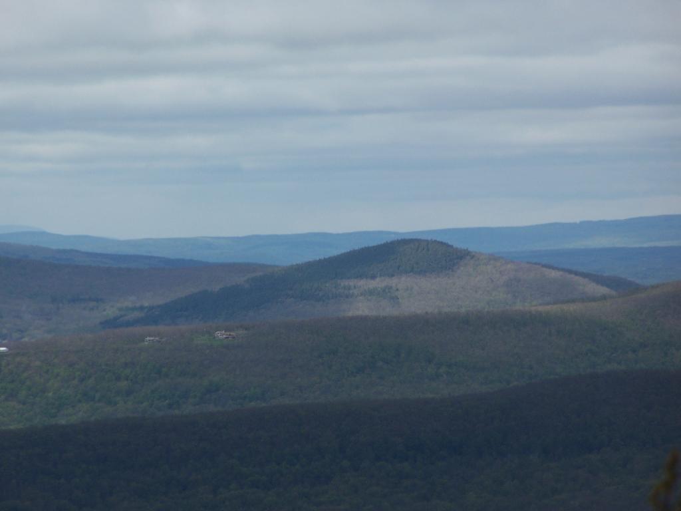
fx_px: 7220
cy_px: 256
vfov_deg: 4.1
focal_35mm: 367
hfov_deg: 5.4
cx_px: 340
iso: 80
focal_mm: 60.8
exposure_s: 1/640
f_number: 5
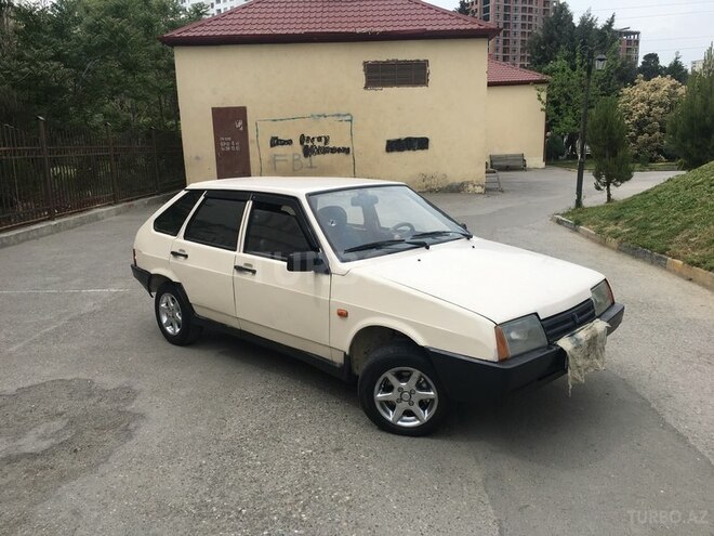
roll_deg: +1.1
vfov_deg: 48.2
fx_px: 598
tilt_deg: -11.7
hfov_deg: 61.7
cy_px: 268
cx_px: 357
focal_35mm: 29
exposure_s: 1/1399
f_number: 2.2
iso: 25
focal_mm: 4.15
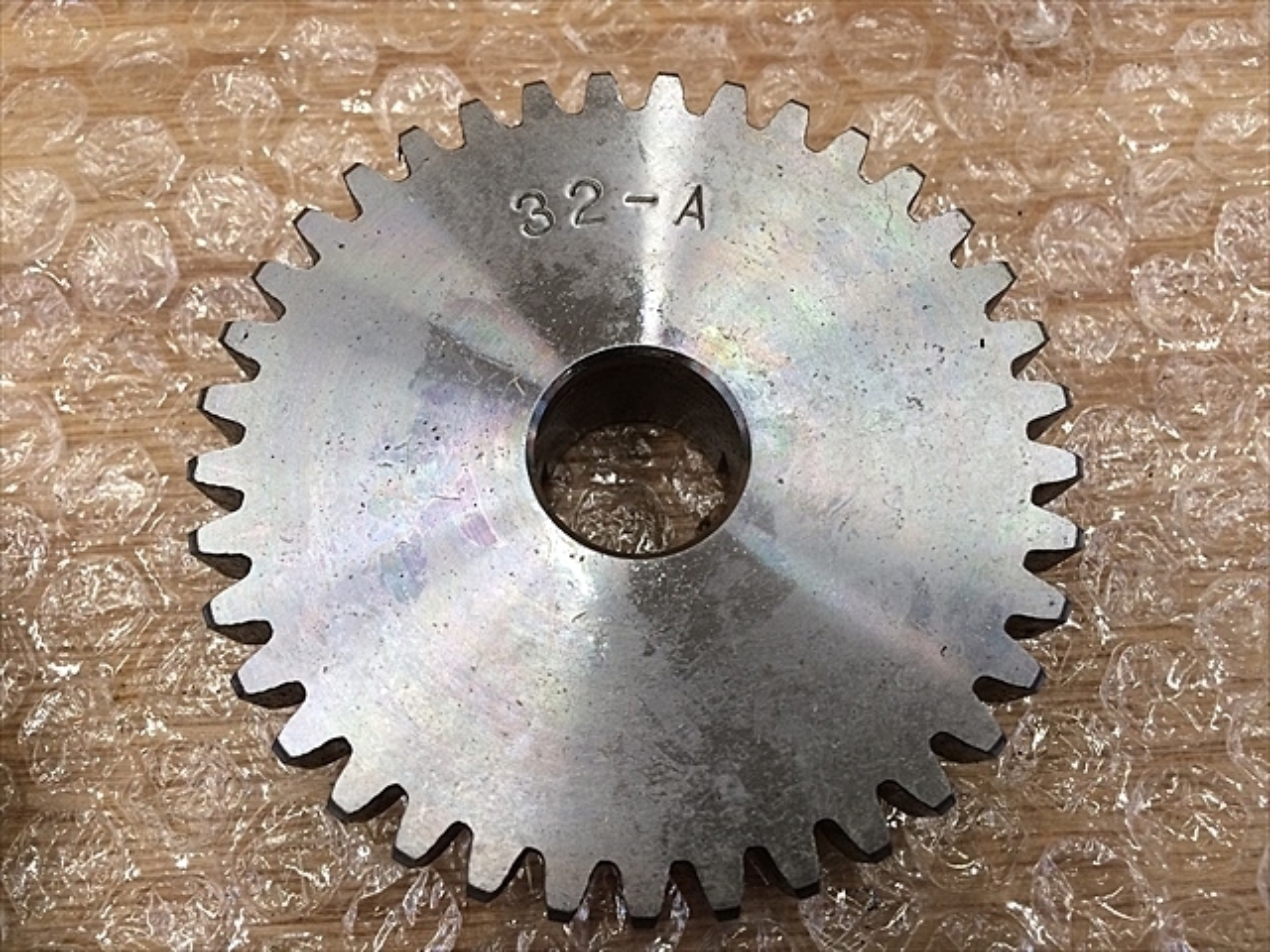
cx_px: 635
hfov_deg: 61.7
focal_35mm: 29
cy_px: 476
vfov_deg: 48.2
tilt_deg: -73.1
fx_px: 1064
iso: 64
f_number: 2.2
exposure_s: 1/30
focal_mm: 4.15
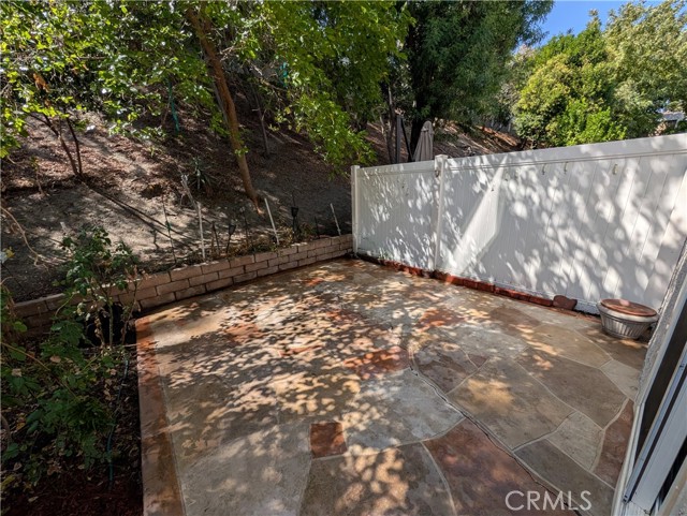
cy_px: 258
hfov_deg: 110.5
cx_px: 344
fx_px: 238
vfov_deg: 94.6
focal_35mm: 12
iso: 51
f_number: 1.7
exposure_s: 1/1887
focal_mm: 2.02
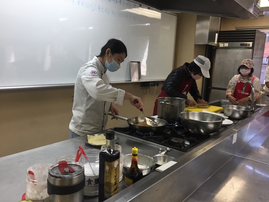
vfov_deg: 48.2
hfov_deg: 61.7
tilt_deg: -10.5
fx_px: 225
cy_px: 101
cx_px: 134
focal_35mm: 29
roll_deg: -4.0
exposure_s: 1/30
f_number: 2.2
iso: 40
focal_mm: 4.15
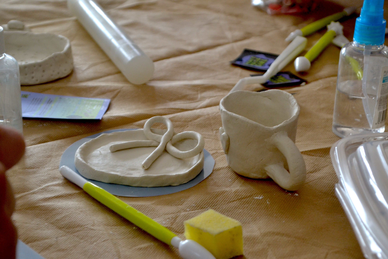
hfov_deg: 24.6
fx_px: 889
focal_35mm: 82
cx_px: 194
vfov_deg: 16.6
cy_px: 130
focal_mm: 55
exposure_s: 1/125
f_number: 7.1
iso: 800
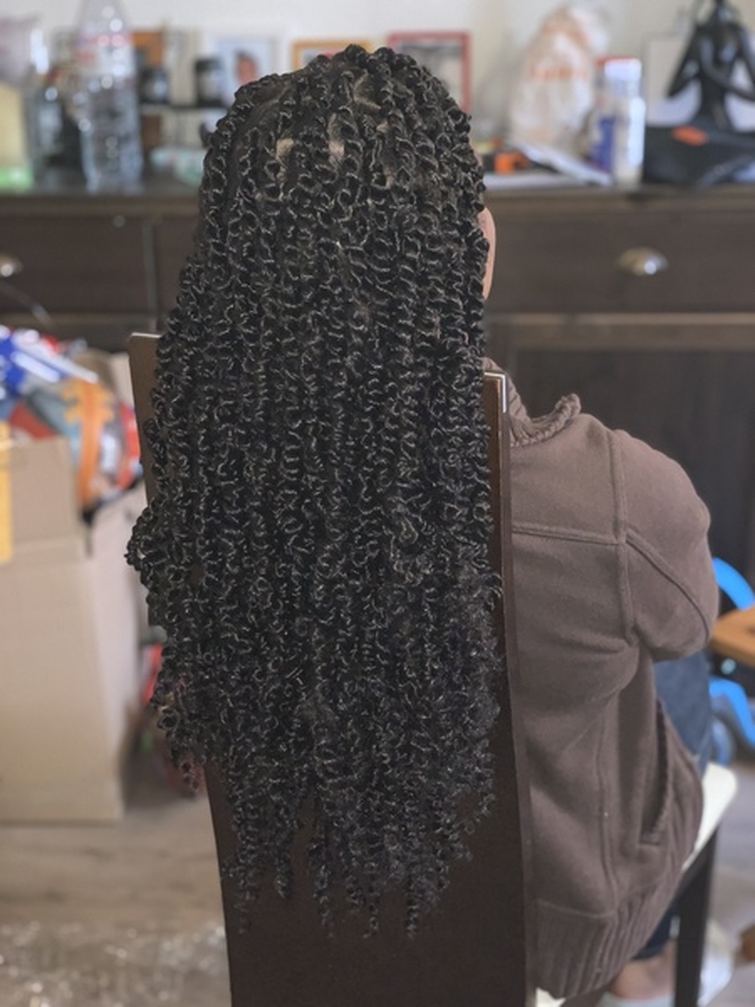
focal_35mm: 52
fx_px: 1512
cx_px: 378
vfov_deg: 36.8
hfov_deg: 28.0
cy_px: 504
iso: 250
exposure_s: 1/30
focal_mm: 6
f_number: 2.4
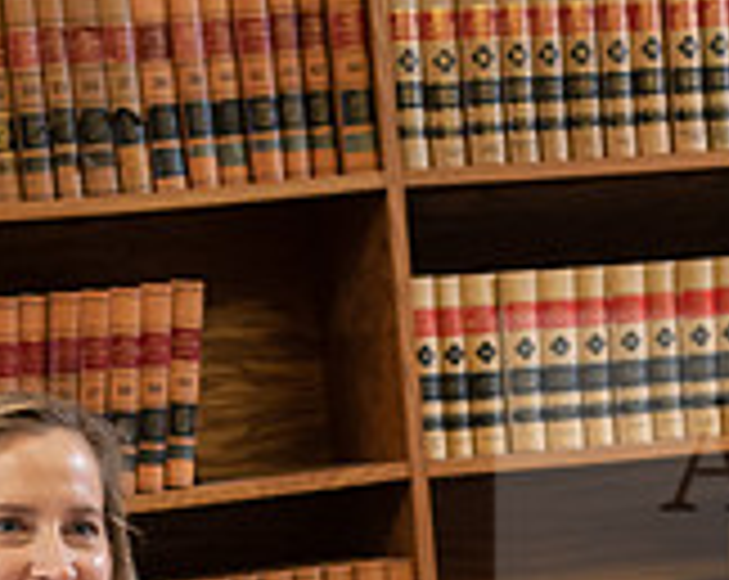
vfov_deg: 10.1
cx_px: 360
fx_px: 3187
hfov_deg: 13.0
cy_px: 857
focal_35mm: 148
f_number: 3.2
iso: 800
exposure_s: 1/160
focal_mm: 44
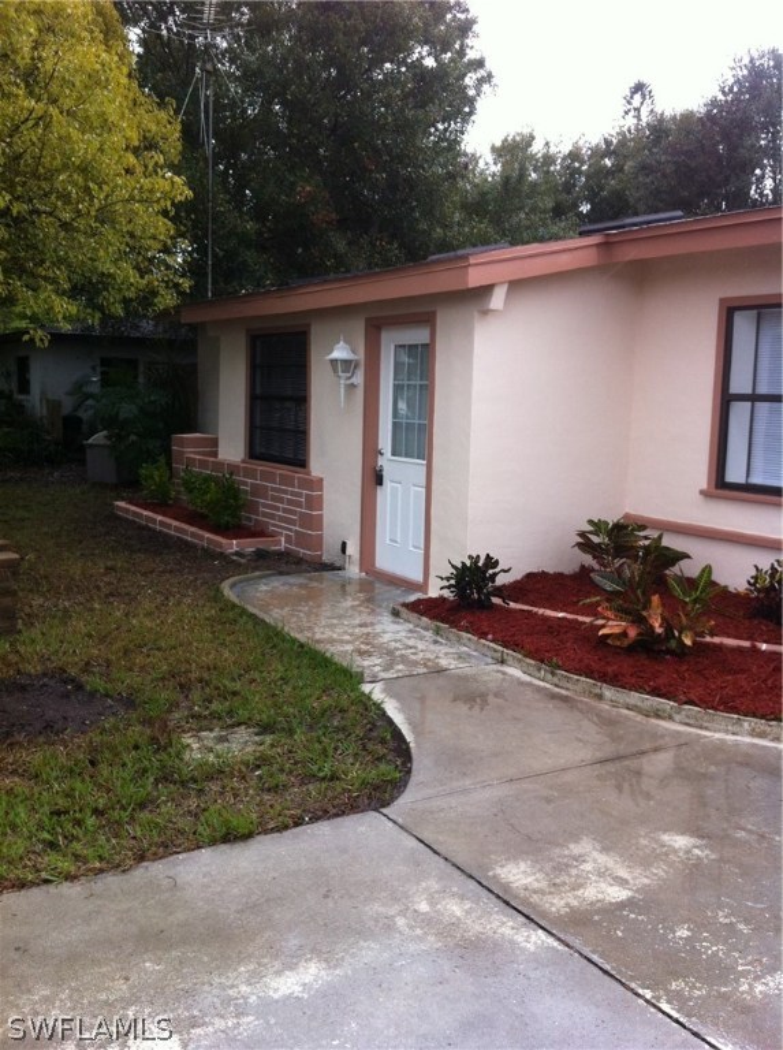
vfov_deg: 52.7
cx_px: 392
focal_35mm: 35
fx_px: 1059
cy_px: 525
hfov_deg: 40.6
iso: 80
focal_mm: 3.85
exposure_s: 1/258
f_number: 2.8
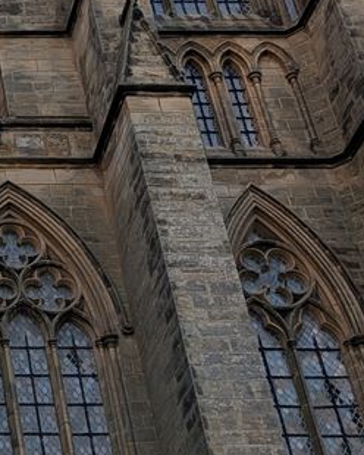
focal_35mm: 97
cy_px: 136
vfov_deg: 19.7
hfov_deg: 14.4
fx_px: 1306
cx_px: -245
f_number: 1.68
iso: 19
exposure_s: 1/99.9
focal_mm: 6.9
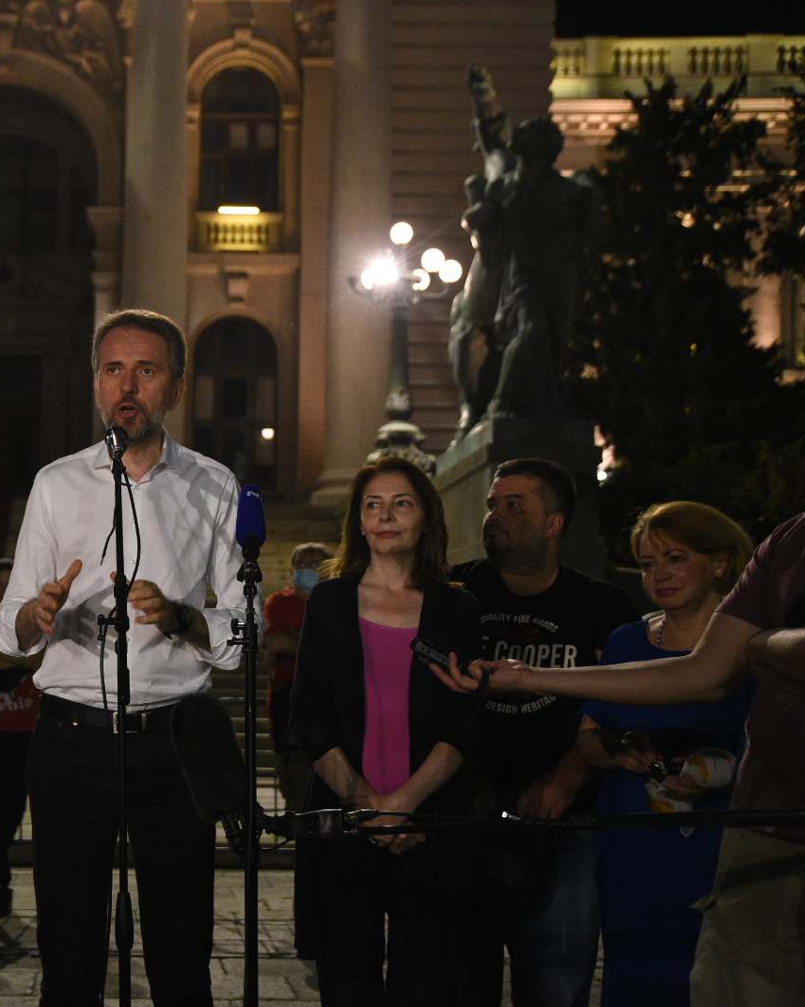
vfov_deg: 34.7
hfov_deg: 27.0
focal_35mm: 54
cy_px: 504
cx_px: 58
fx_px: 1608
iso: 3200
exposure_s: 1/125
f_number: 4
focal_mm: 38
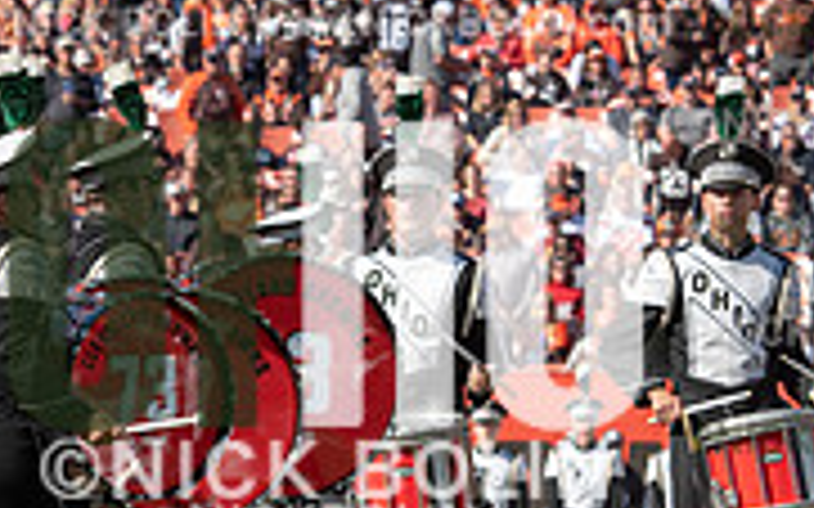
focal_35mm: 378
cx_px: 324
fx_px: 8383
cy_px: 335
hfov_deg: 5.6
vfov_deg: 3.5
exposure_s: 1/2500
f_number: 5
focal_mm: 116
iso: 400
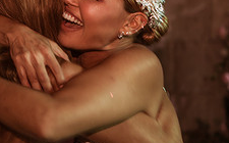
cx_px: 107
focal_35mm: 92
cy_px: 28
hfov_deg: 22.6
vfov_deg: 14.1
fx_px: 573
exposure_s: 1/100
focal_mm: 35
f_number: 1.8
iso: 1000
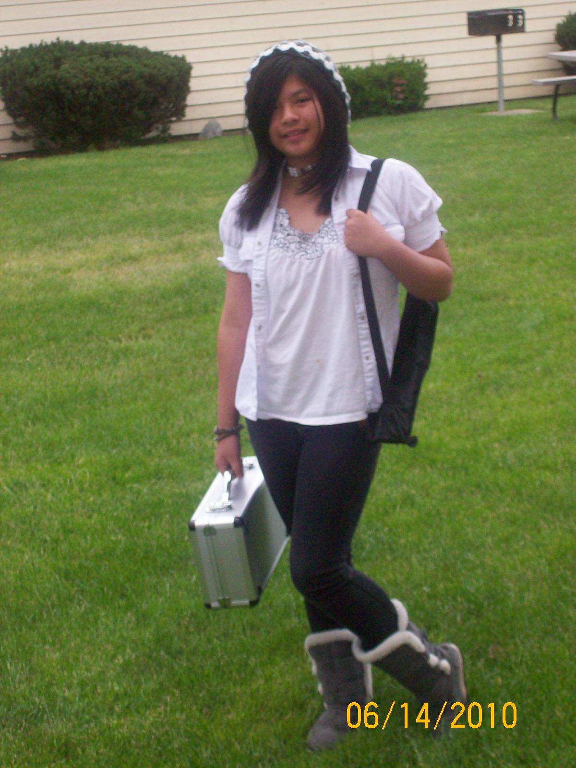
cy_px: 384
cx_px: 288
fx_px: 1930
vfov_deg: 22.5
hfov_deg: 17.0
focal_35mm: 87
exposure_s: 1/109
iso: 140
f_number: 4.3
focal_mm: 14.3
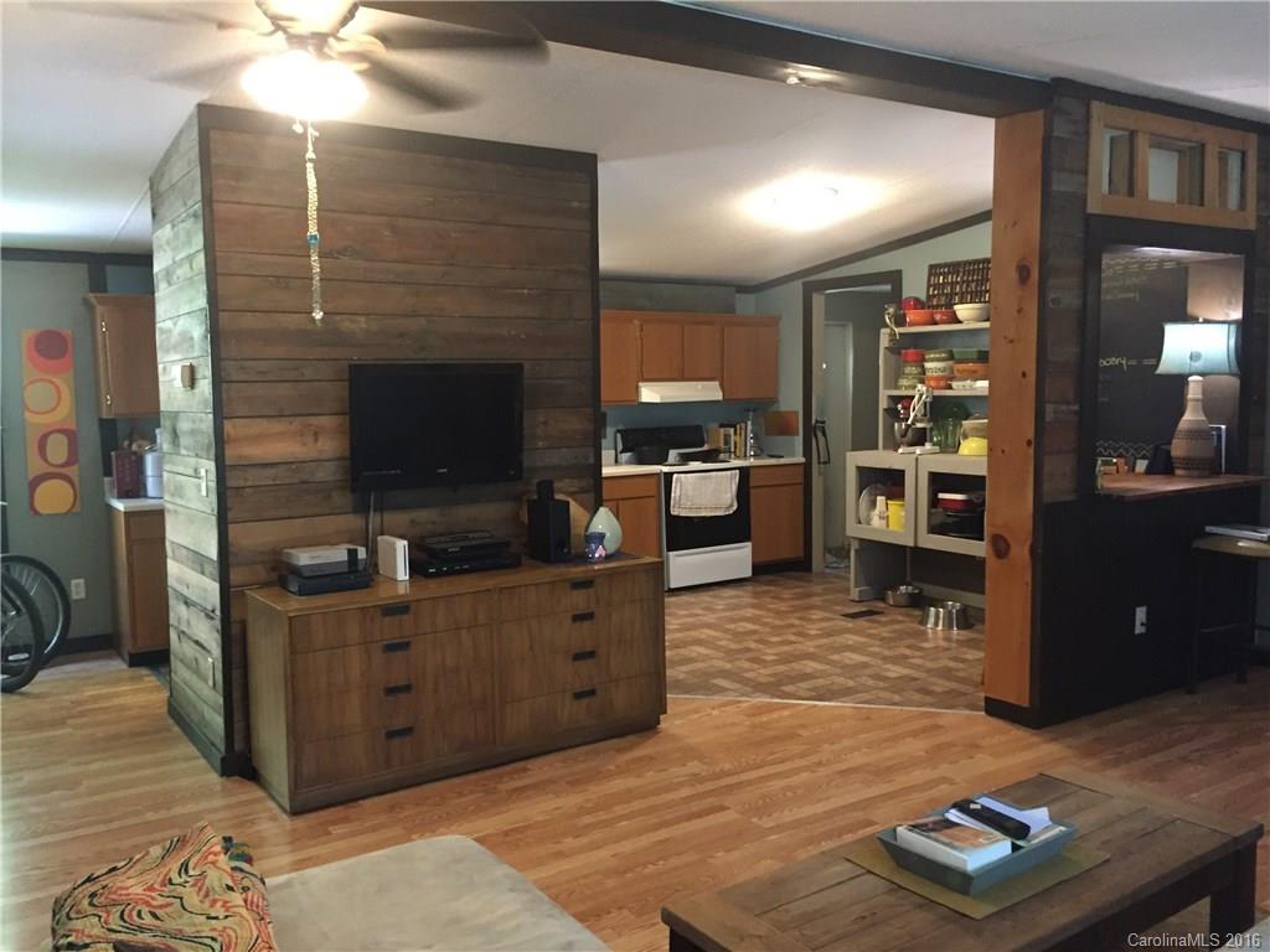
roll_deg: +0.0
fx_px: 1064
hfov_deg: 61.7
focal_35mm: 29
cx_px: 635
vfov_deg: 48.2
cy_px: 476
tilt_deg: -5.0
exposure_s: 1/15
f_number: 2.2
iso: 250
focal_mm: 4.15
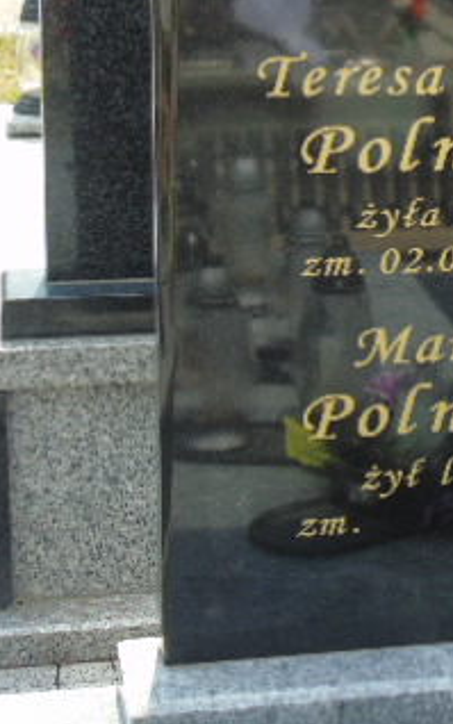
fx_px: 1934
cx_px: 526
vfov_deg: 21.2
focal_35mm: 98
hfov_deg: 13.1
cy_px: 269
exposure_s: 1/250
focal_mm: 8.2
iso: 80
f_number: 4.1
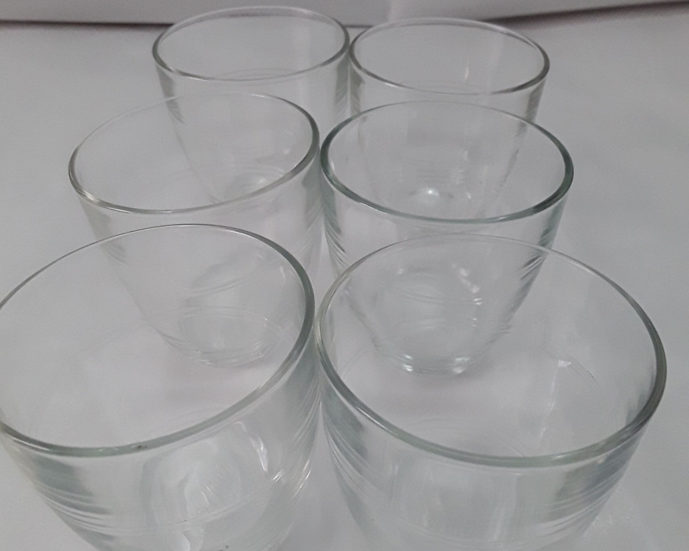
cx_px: 341
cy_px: 300
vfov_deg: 41.1
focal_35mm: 36
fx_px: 734
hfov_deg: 50.3
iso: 160
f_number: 1.9
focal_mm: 2.91
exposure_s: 1/33
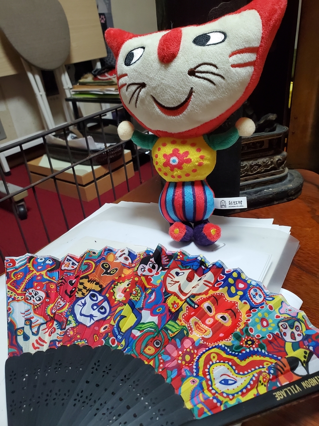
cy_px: 213
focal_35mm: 26
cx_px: 160
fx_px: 319
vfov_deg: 67.3
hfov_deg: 53.1
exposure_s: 1/50
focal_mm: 4.3
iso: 500
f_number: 2.4
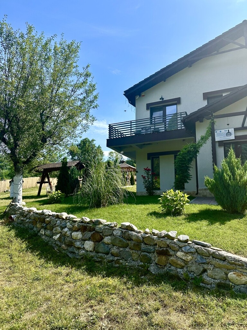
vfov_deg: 71.6
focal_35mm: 24
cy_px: 165
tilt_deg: +9.3
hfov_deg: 56.8
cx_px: 124
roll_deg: -0.5
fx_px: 228
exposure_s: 1/2882
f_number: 1.78
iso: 80
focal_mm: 6.86
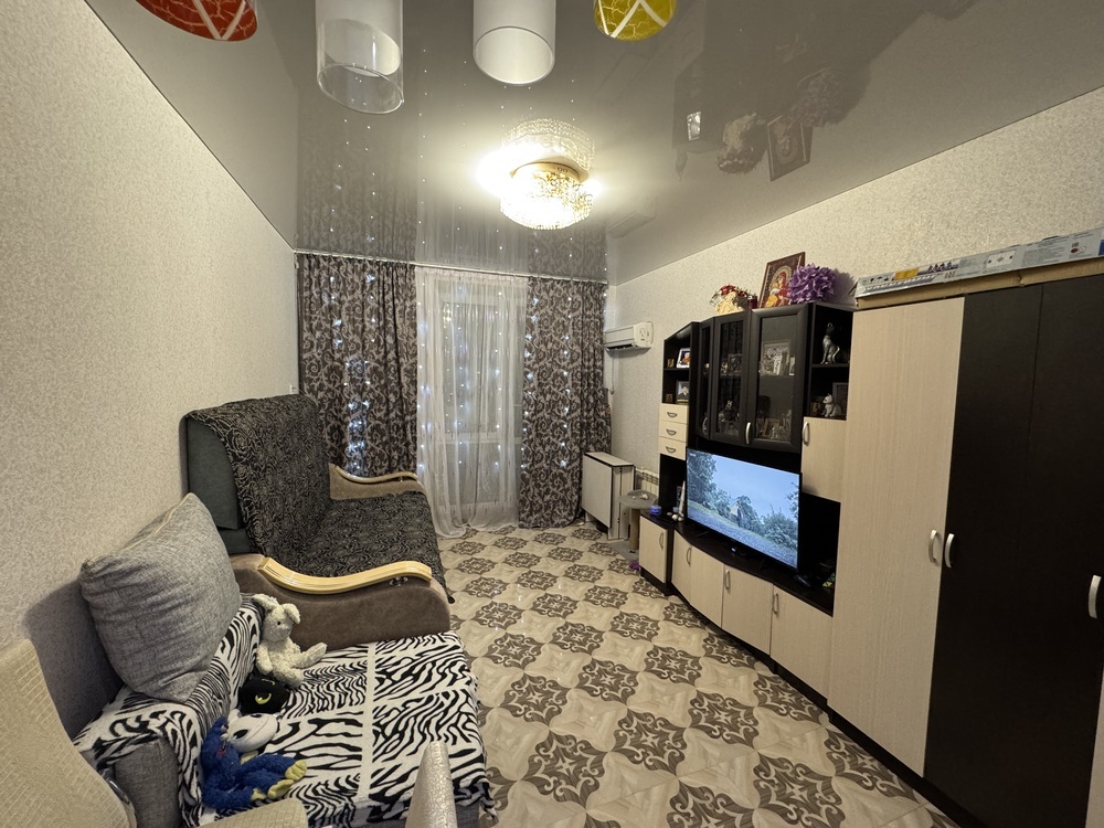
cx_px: 552
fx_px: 446
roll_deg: -0.4
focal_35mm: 14
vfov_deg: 85.7
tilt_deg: -3.9
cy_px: 414
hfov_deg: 102.1
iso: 500
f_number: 2.2
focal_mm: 2.22
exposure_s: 1/50
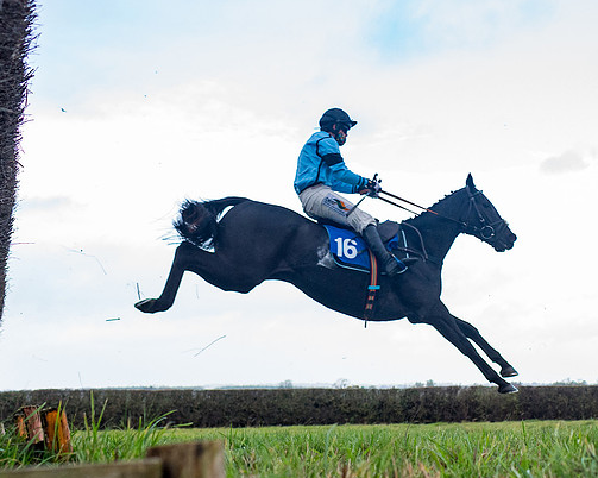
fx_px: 1291
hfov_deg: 25.4
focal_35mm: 73
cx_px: 512
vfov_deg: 20.7
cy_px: 88
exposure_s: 1/1000
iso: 1250
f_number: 5
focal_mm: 35
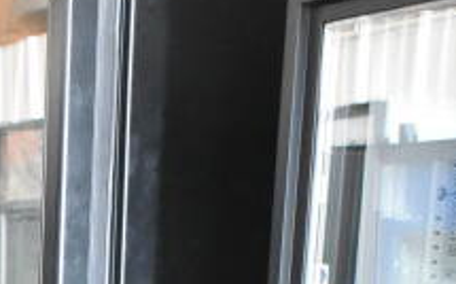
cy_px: 564
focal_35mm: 117
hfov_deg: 17.5
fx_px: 1453
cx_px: 15
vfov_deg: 10.3
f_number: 3.5
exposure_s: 1/30
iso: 4000
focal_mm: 18
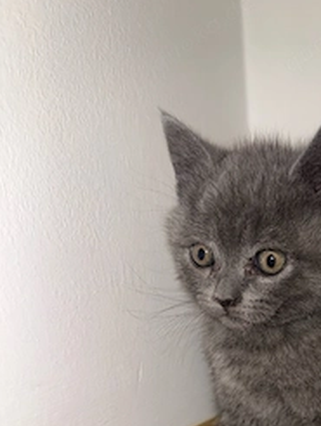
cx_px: 239
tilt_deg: -1.4
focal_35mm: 39
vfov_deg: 46.0
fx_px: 481
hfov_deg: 36.1
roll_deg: +2.9
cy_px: 322
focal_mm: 6.76
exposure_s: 1/28
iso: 64
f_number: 1.78
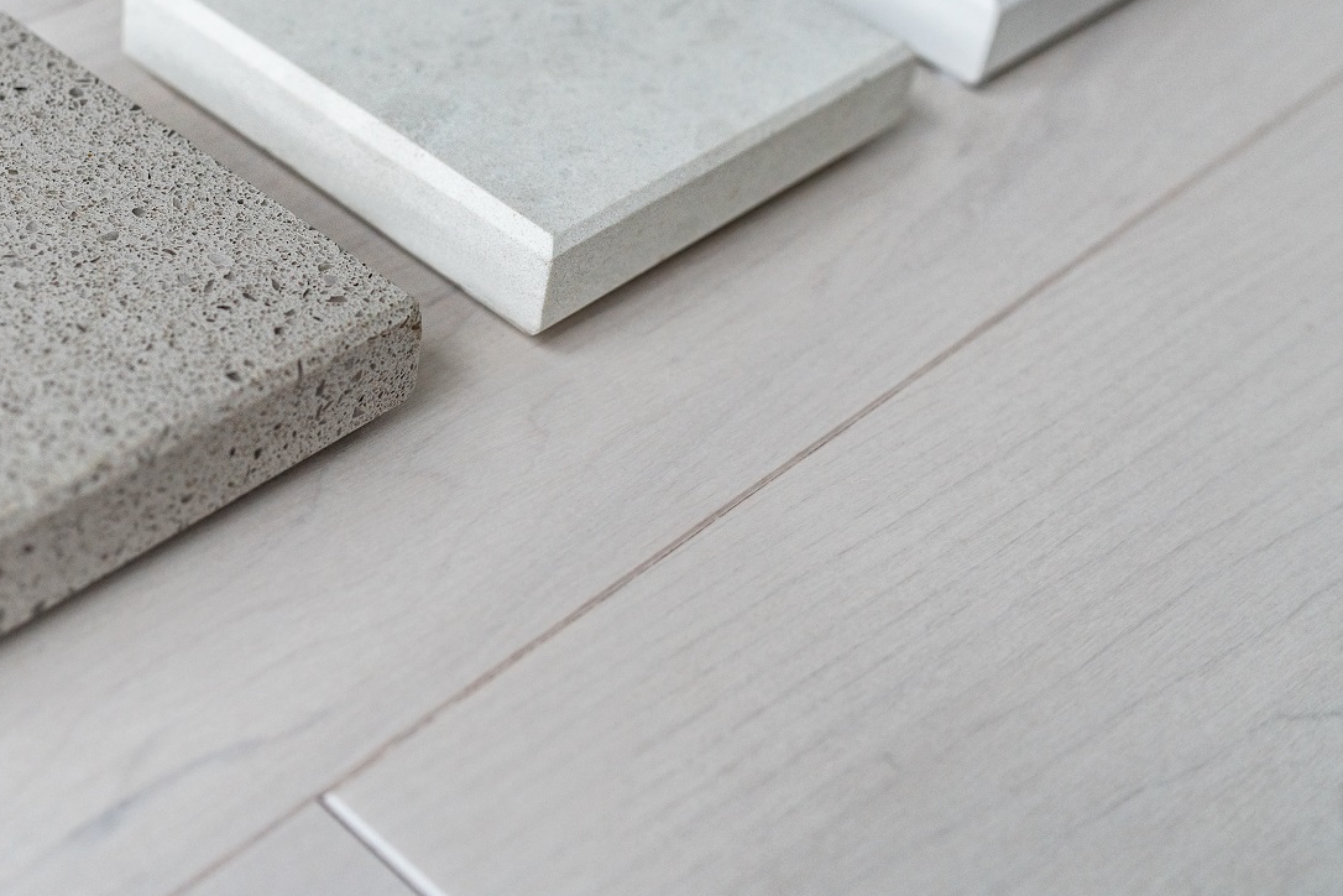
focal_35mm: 58
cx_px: 390
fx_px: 2164
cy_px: 157
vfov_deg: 23.0
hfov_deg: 34.0
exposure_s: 1/160
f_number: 4
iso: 640
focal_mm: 35
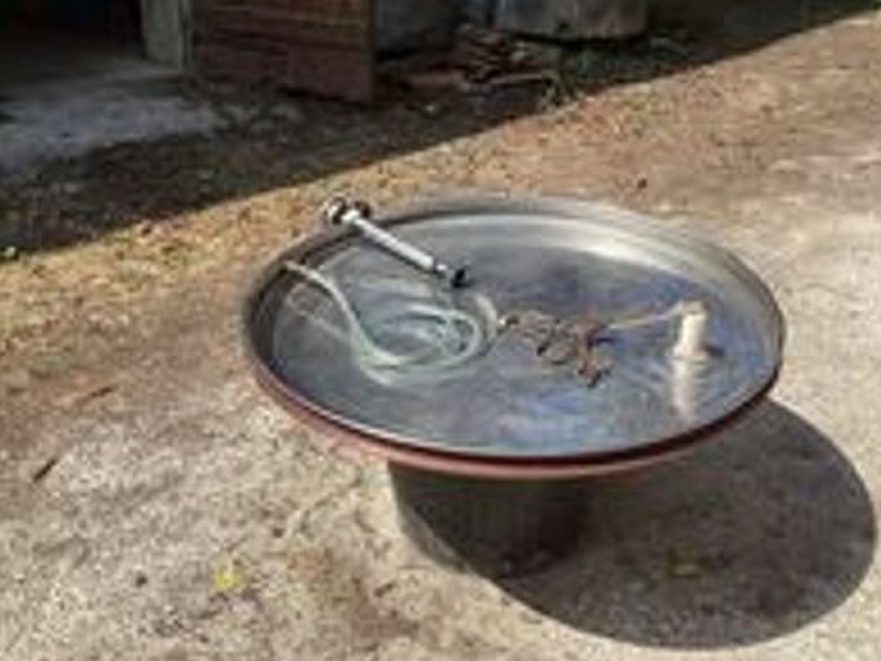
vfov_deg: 44.2
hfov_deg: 56.8
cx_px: 451
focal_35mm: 32
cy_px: 333
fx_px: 815
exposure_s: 1/1101
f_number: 2.4
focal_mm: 3.3
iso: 25
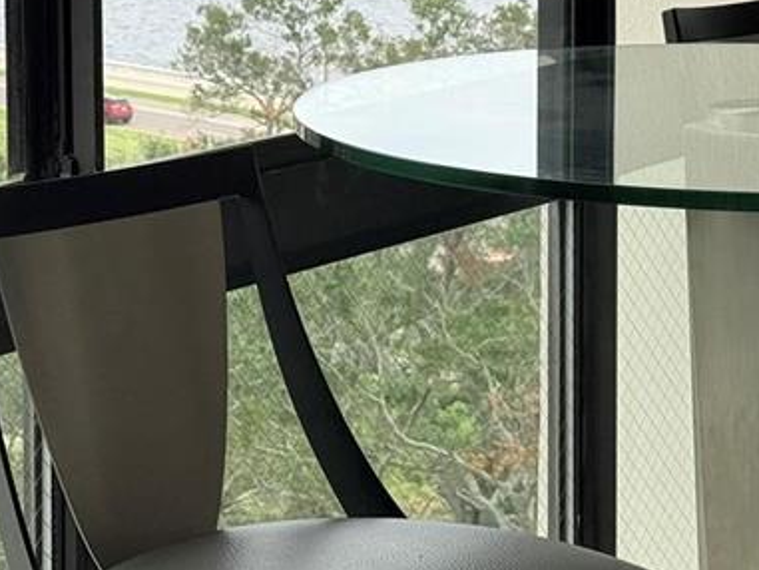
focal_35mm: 129
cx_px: 392
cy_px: -62
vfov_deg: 11.3
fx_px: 2829
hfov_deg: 15.3
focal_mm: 6.76
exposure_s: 1/1116
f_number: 1.78
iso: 64
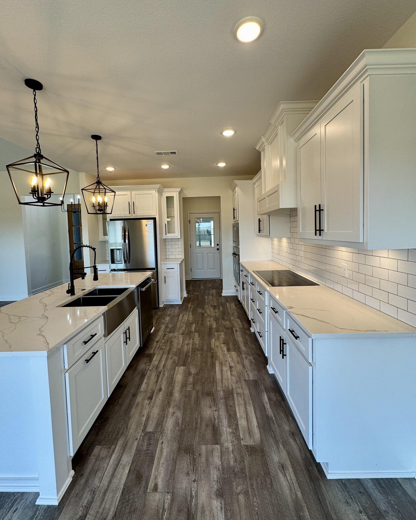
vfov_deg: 96.6
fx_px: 231
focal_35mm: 15
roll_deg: +1.5
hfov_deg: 84.0
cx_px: 202
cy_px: 242
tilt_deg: -2.2
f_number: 2.2
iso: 64
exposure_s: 1/120
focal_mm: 2.22
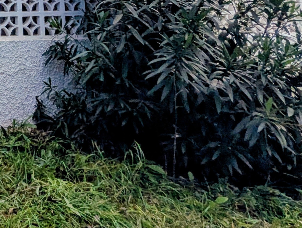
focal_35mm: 43
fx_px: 376
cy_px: -85
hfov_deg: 30.3
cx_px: -124
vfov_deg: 27.0
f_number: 2.2
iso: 51
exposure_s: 1/3125
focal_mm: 1.95
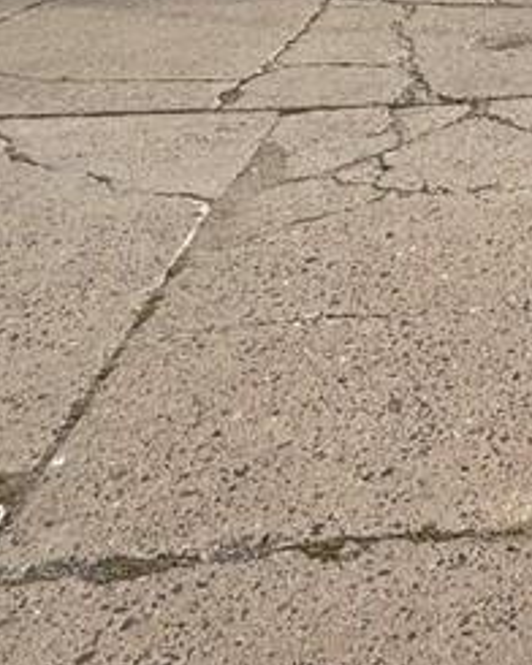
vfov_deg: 26.9
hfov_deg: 23.5
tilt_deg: +2.3
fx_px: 1122
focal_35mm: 57
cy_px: -233
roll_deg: +0.1
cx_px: 692
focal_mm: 2.22
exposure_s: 1/2237
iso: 80
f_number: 2.2
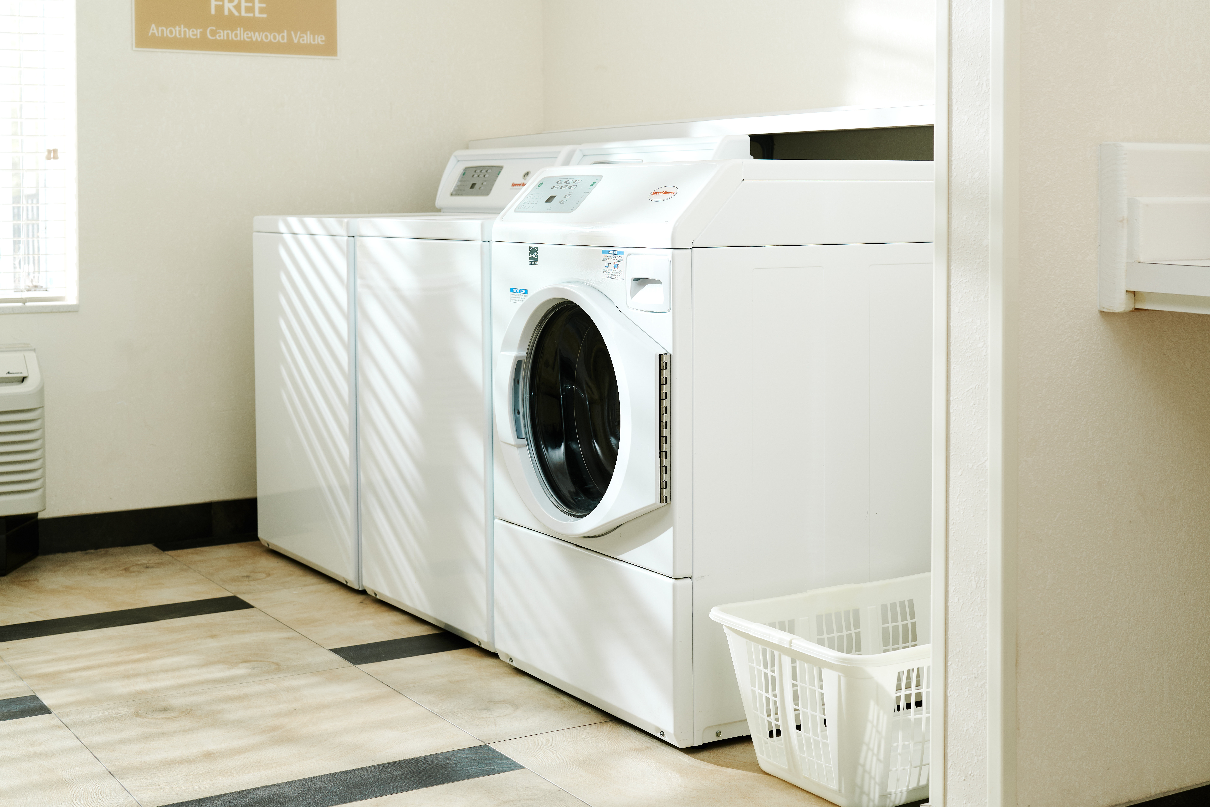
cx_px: 605
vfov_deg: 27.0
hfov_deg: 39.6
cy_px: 404
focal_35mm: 50
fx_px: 1681
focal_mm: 50
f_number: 5
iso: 400
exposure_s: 1/50
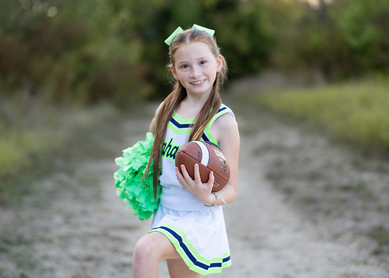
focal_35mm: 67
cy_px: 135
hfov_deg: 29.4
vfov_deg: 21.2
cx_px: 194
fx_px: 742
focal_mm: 50
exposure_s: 1/1000
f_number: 1.2
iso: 100
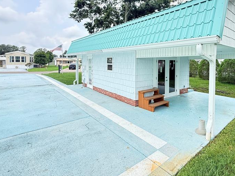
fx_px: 143
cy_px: 65
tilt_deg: -1.5
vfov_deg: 62.5
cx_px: 162
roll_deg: -1.7
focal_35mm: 21
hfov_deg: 75.8
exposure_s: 1/638
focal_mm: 2.22
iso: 64
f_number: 2.2
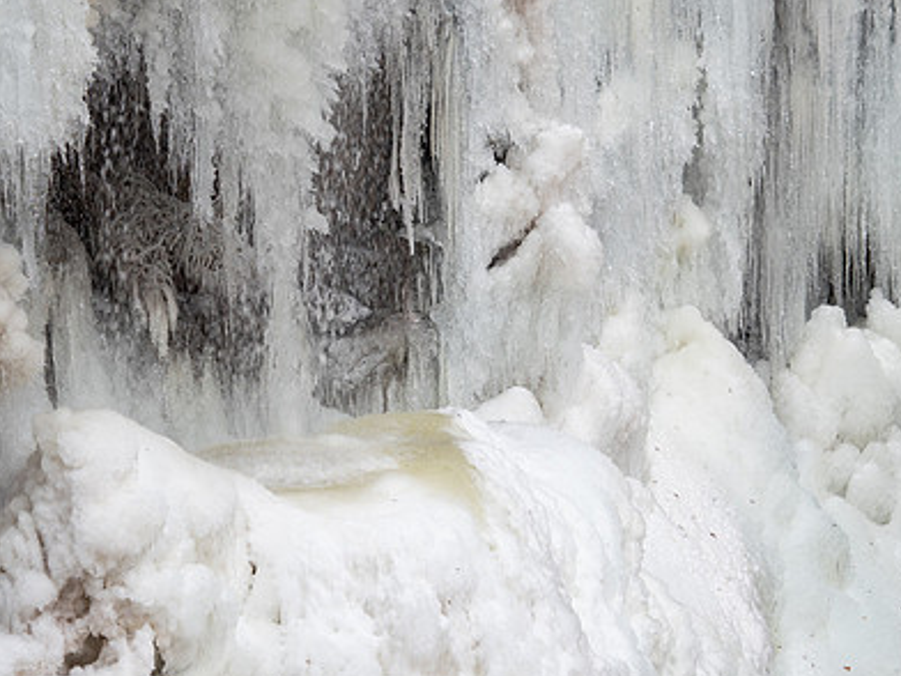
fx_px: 7470
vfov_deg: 5.2
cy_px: 215
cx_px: 513
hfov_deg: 6.9
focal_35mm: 287
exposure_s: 1/160
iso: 64
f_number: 2.8
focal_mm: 97
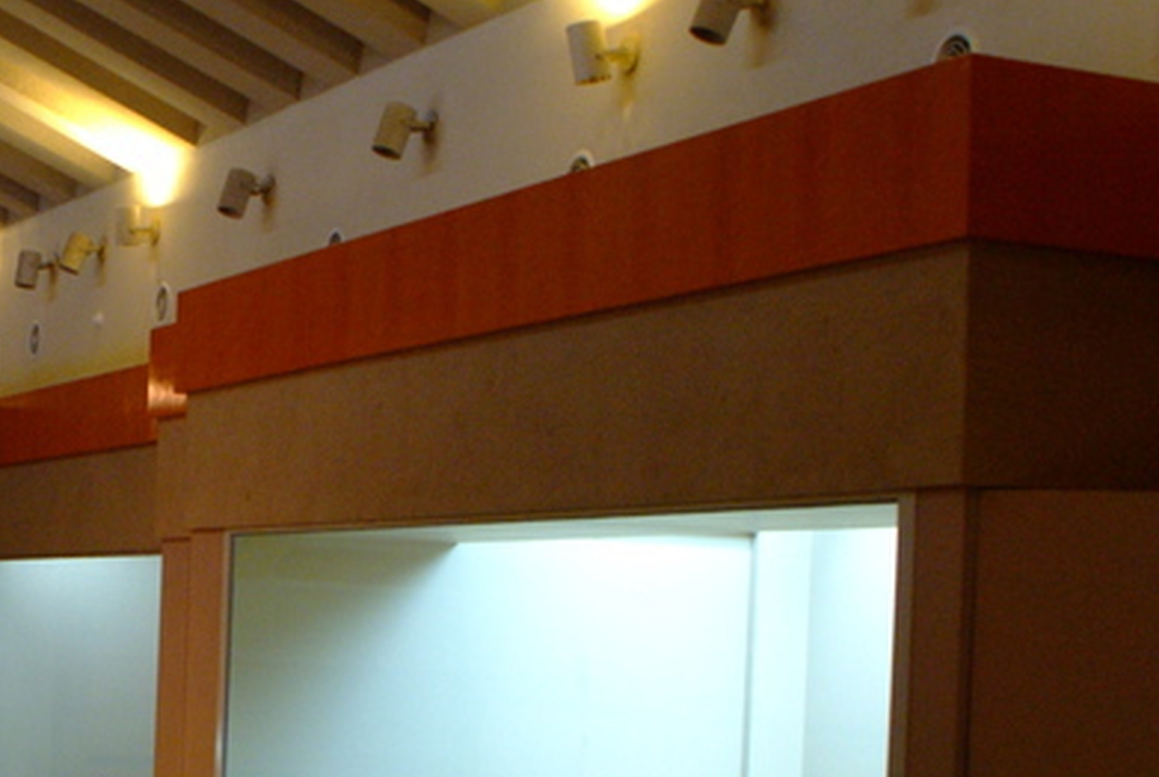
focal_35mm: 75
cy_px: 635
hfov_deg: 26.4
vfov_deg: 18.1
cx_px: 218
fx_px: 2418
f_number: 3.5
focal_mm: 28
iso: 1600
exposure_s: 1/15
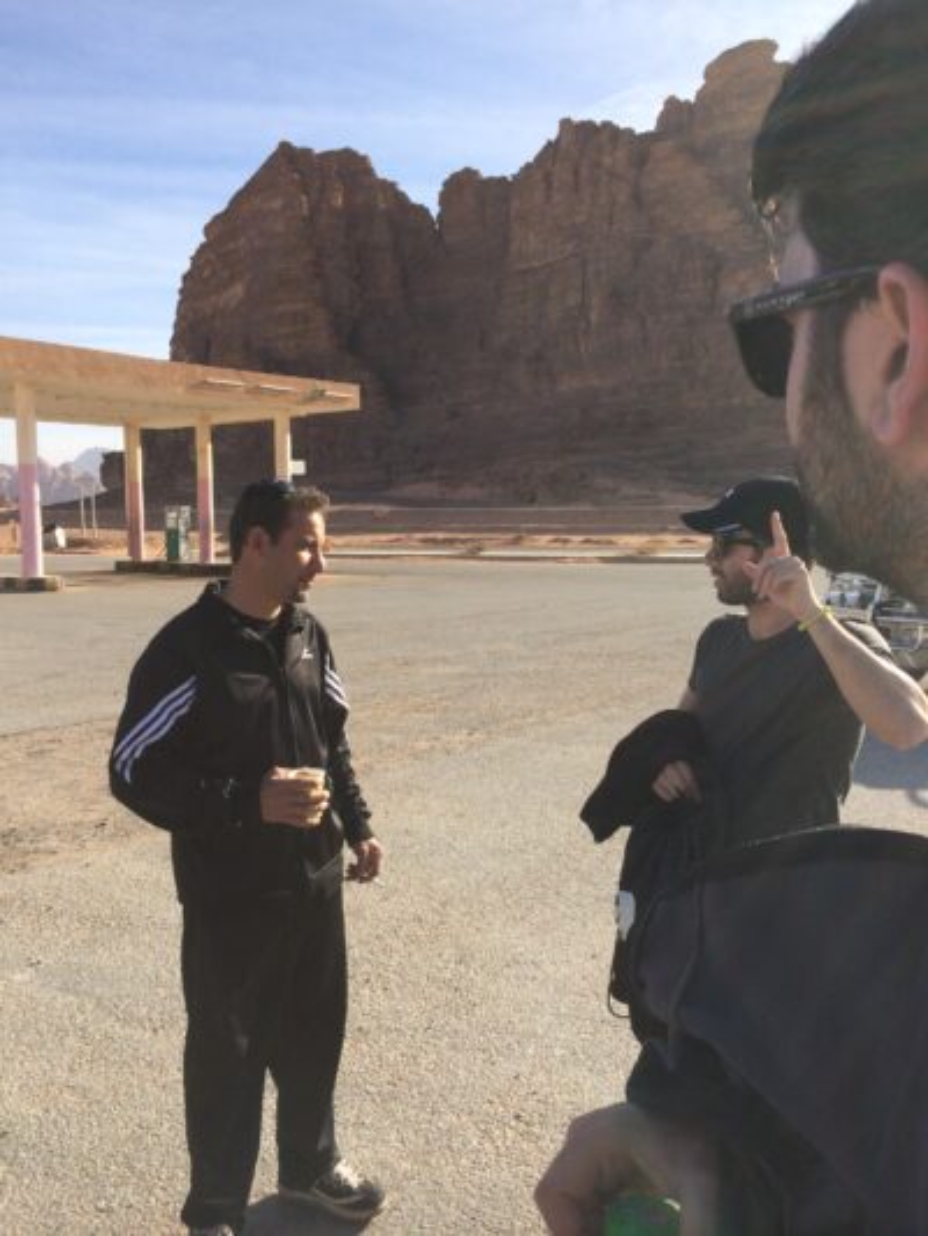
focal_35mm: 30
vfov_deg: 60.0
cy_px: 618
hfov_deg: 46.8
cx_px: 464
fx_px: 1072
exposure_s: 1/1642
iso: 40
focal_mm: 4.12
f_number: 2.2
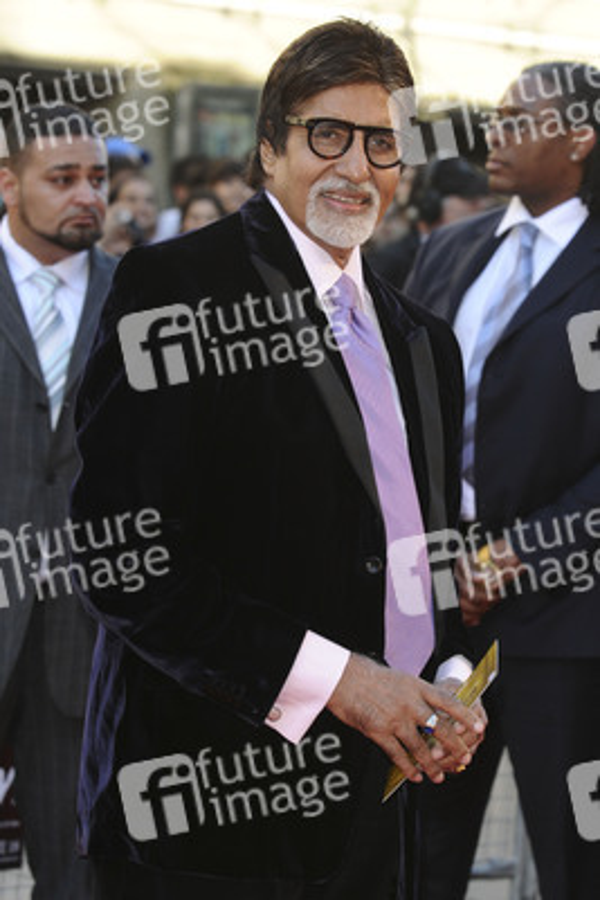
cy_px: 450
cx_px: 300
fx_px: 3746
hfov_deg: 9.2
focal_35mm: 150
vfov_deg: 13.7
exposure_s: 1/250
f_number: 5.6
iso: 400
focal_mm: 100
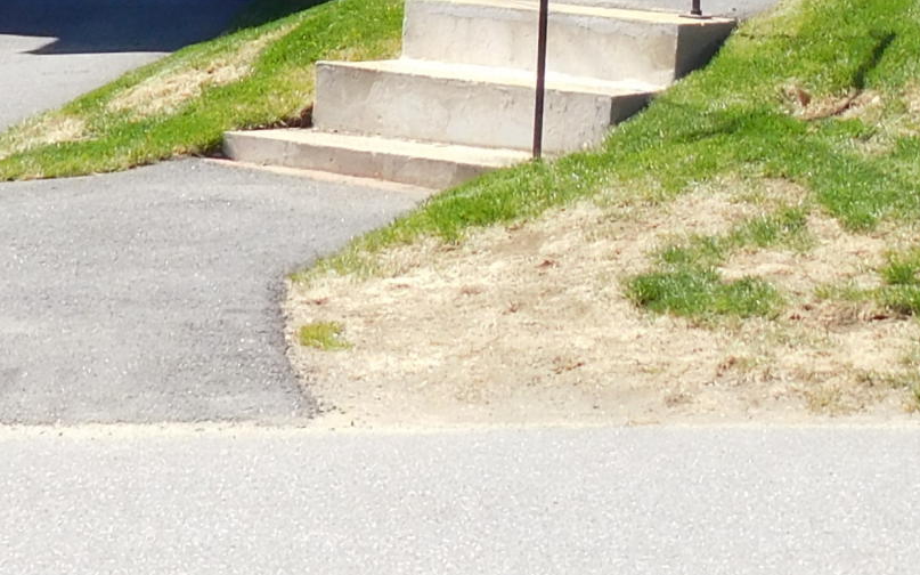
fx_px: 3459
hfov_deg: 14.9
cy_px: -698
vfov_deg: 8.8
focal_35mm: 138
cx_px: 889
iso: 125
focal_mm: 6.2
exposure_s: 1/500
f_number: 3.8
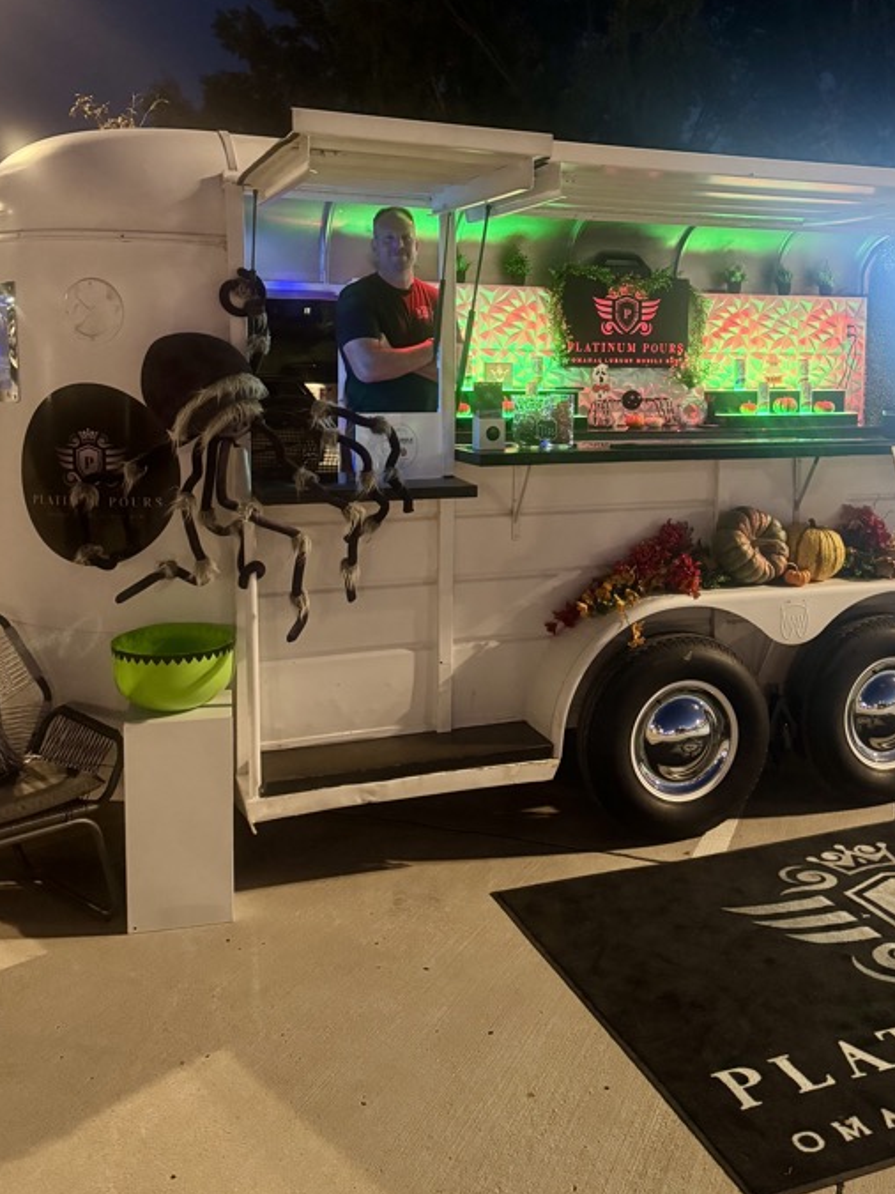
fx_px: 1103
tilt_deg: -8.0
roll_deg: -0.9
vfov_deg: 56.4
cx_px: 524
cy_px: 472
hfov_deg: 44.0
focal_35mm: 32
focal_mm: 6.76
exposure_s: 1/30
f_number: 1.78
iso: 800
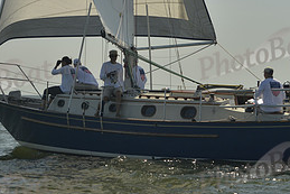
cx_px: 141
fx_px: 1265
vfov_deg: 8.7
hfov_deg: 13.1
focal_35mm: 157
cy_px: 8
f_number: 5.6
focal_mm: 70
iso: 200
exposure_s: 1/1000
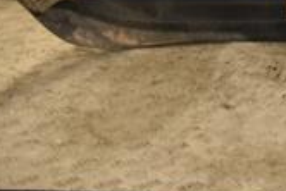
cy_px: -145
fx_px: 946
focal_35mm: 119
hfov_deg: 15.3
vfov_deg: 10.9
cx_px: 479
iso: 800
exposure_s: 1/200
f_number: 5.6
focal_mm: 22
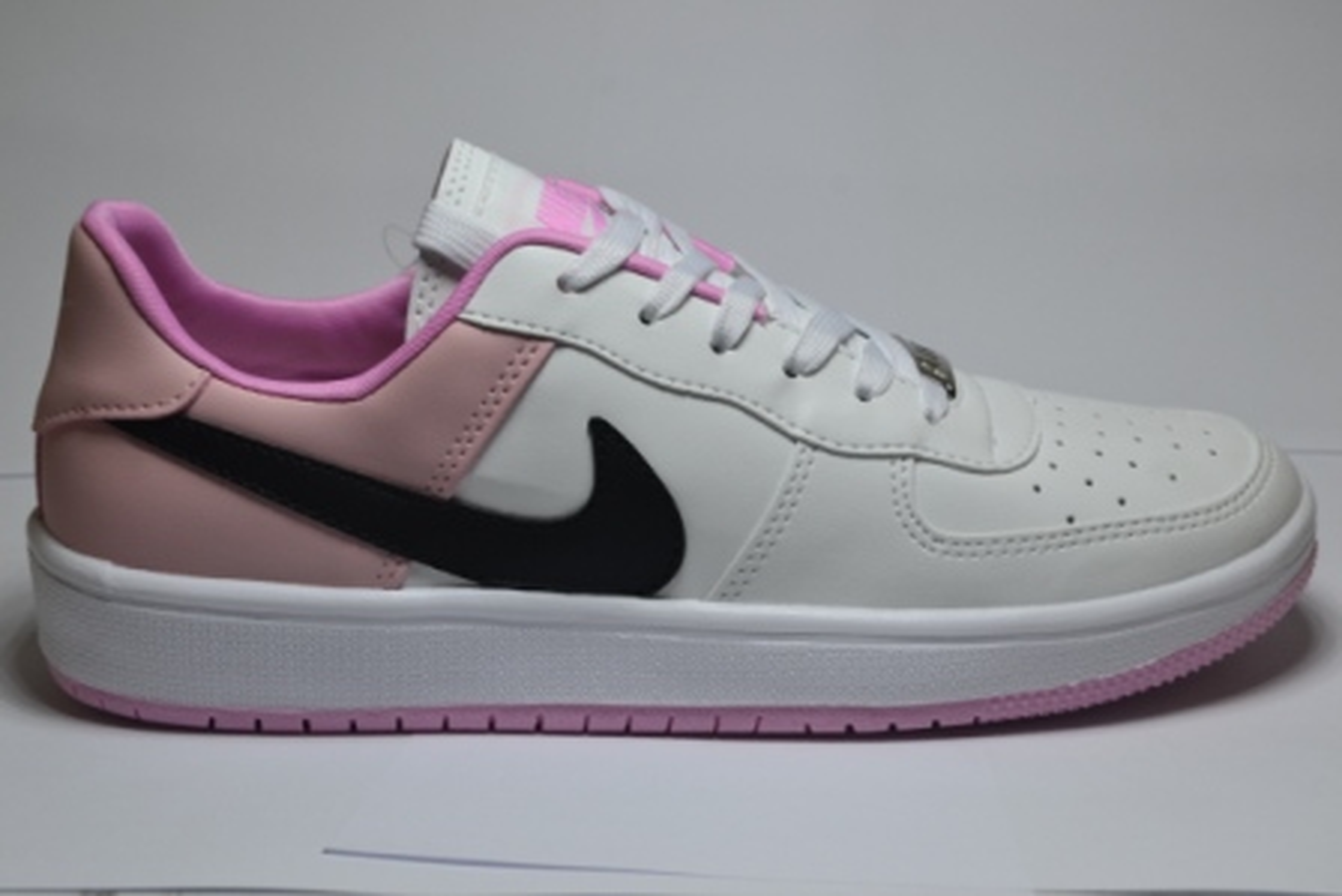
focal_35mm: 63
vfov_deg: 21.6
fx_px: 2349
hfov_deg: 31.9
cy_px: 448
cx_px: 671
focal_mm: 42
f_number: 9
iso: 400
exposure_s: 1/100
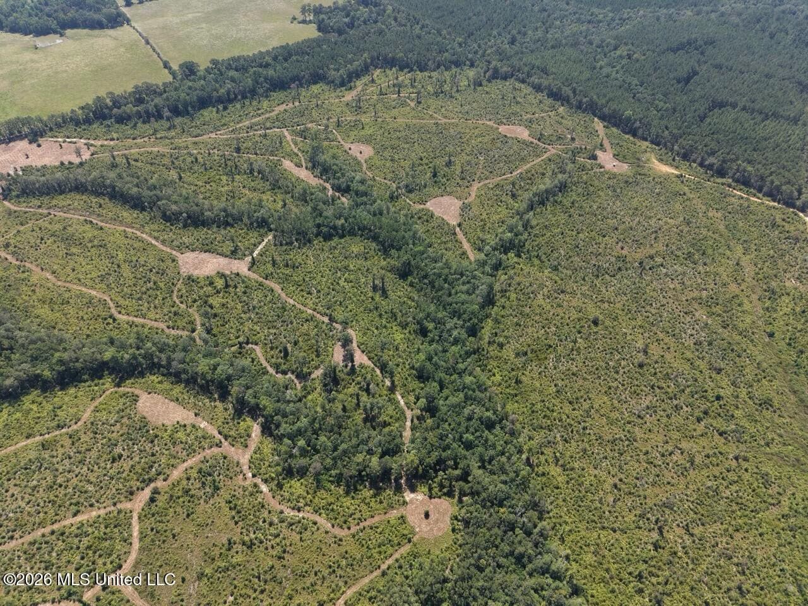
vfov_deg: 56.8
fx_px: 560
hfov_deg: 71.6
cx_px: 404
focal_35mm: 24
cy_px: 303
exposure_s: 1/1500
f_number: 1.8
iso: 100
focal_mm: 8.7
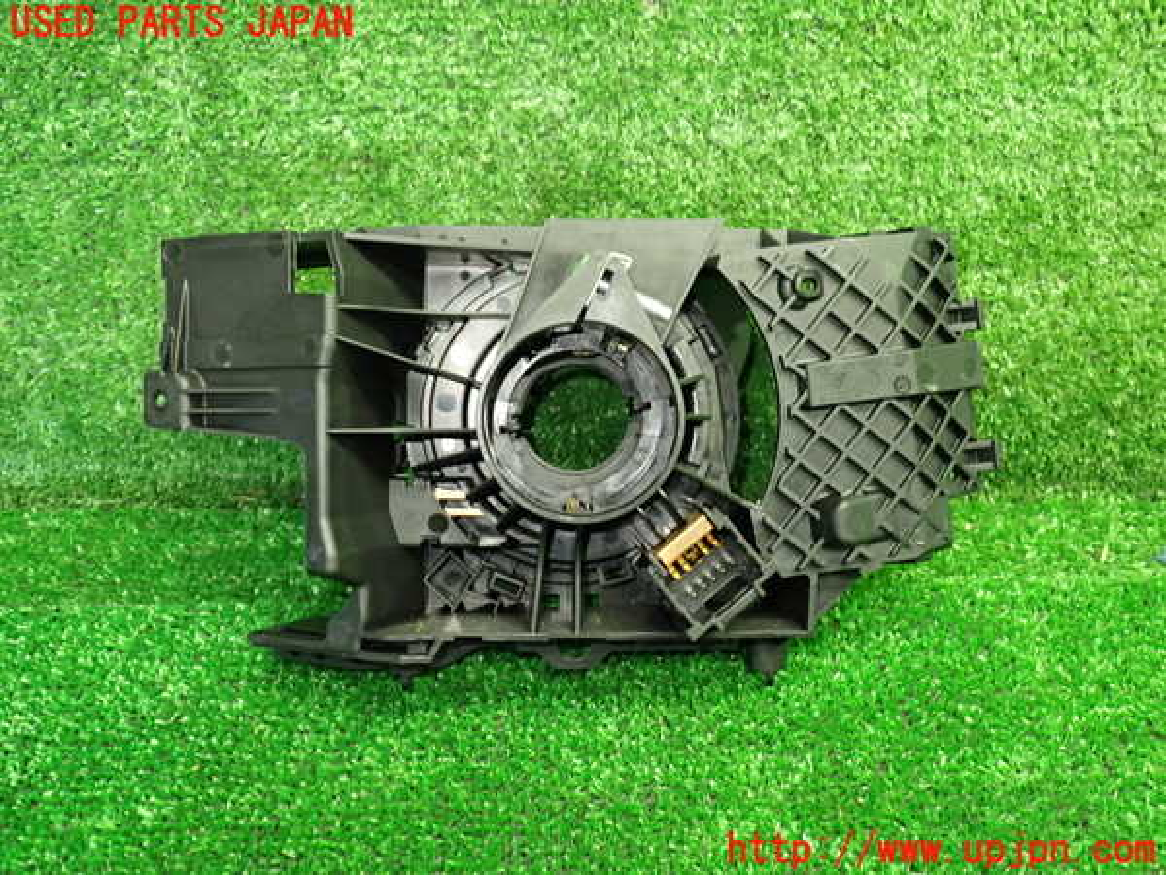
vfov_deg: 46.8
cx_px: 583
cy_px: 438
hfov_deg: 60.0
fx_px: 1011
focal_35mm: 30
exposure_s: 1/30
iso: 400
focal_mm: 5.4
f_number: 2.3
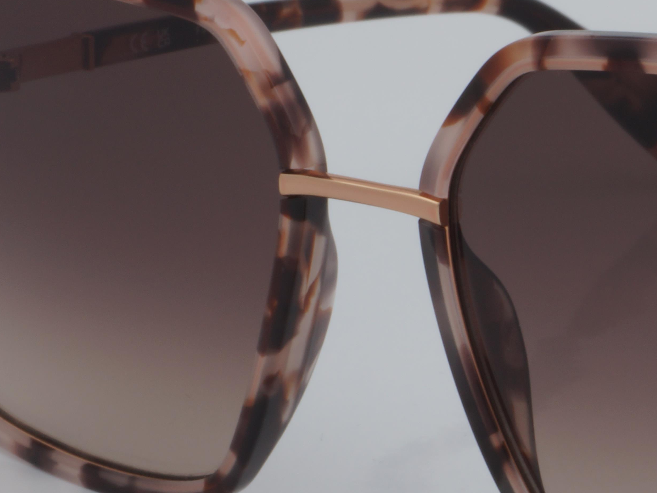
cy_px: 269
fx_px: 3321
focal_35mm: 175
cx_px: 646
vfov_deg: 8.5
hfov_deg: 11.2
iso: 100
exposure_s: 1/4
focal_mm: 50
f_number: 32
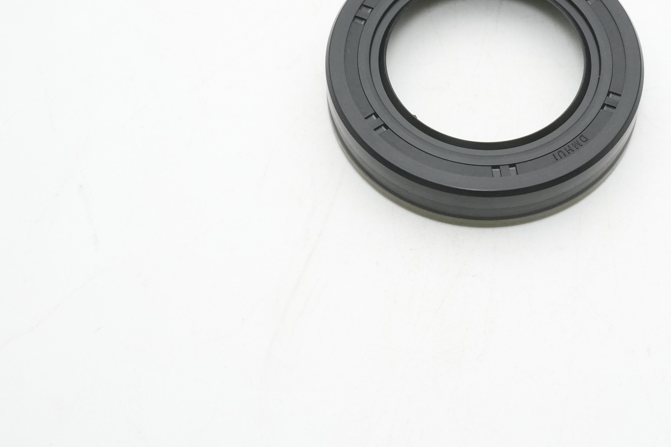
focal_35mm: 79
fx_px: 1472
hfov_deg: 25.5
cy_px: 108
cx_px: 456
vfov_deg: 17.2
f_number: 11
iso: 2000
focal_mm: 30
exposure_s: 1/160
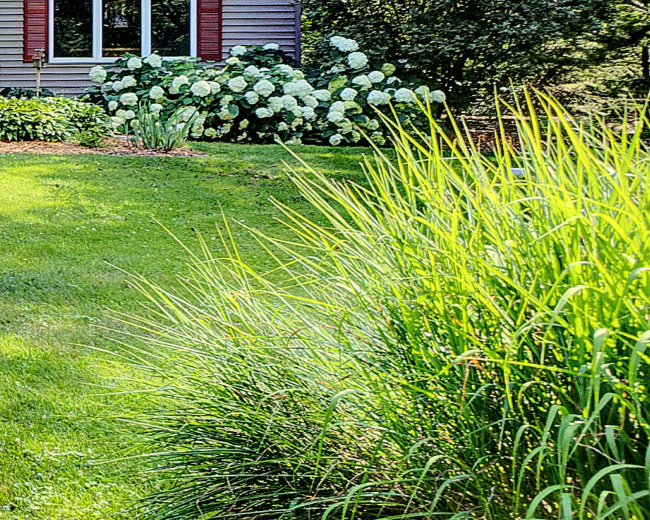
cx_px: -430
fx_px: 923
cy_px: 34
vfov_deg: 29.9
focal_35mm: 48
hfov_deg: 24.5
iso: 400
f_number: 8
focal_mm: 10
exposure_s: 1/1000
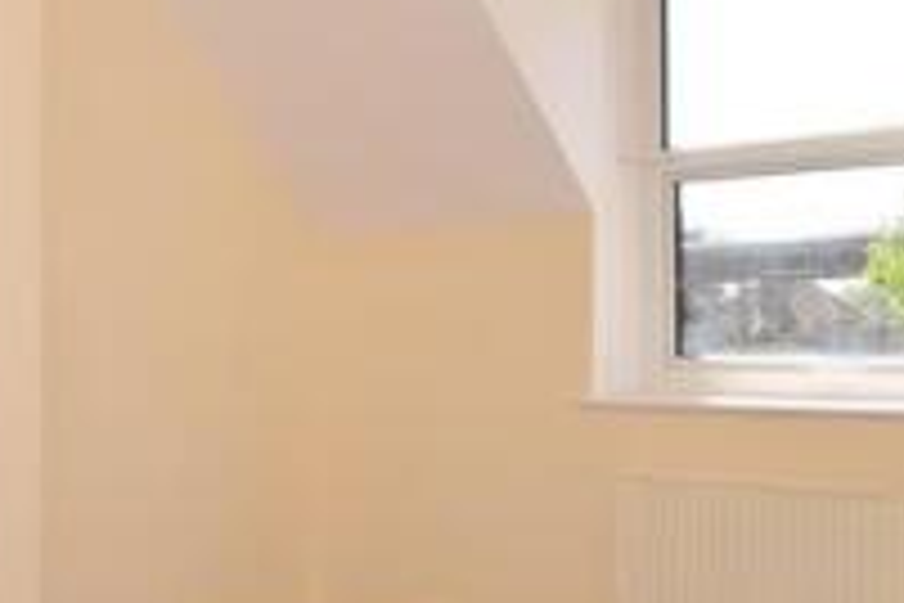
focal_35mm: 49
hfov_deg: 35.8
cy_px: 331
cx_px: -31
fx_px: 1230
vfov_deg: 27.5
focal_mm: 10
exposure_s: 1/200
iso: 200
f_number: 7.1
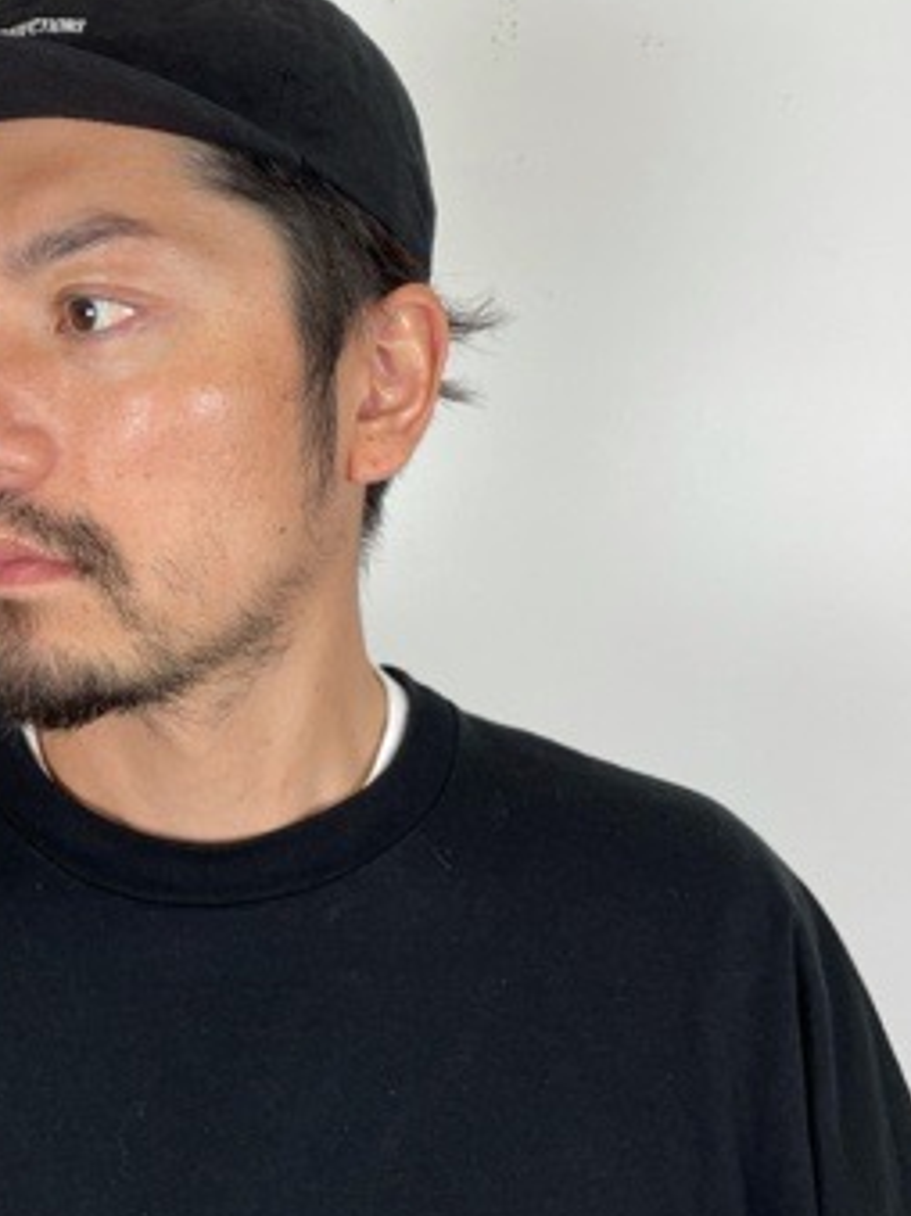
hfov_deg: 30.7
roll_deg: +0.4
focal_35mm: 46
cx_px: 179
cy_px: 448
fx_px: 1615
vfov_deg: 40.9
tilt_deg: +2.2
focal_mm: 4.2
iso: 50
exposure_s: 1/120
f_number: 1.6
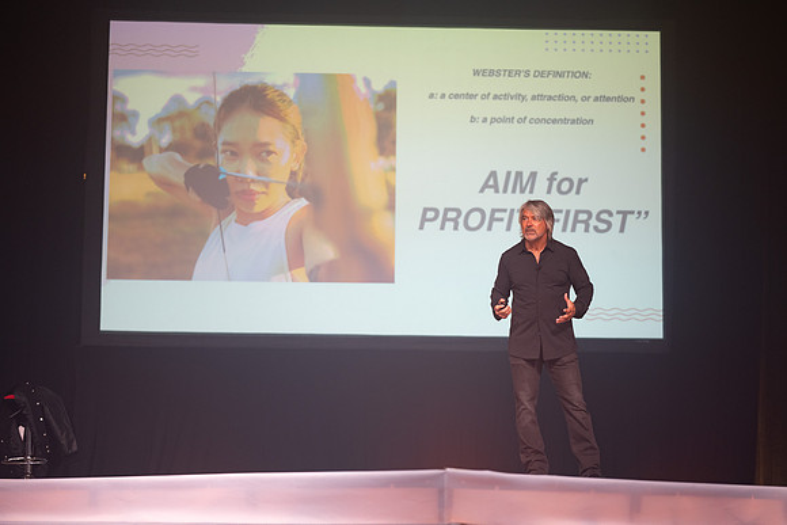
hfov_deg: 23.9
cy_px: 262
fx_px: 1859
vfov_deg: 16.1
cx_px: 394
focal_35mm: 85
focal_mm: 85
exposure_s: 1/320
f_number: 2
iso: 400
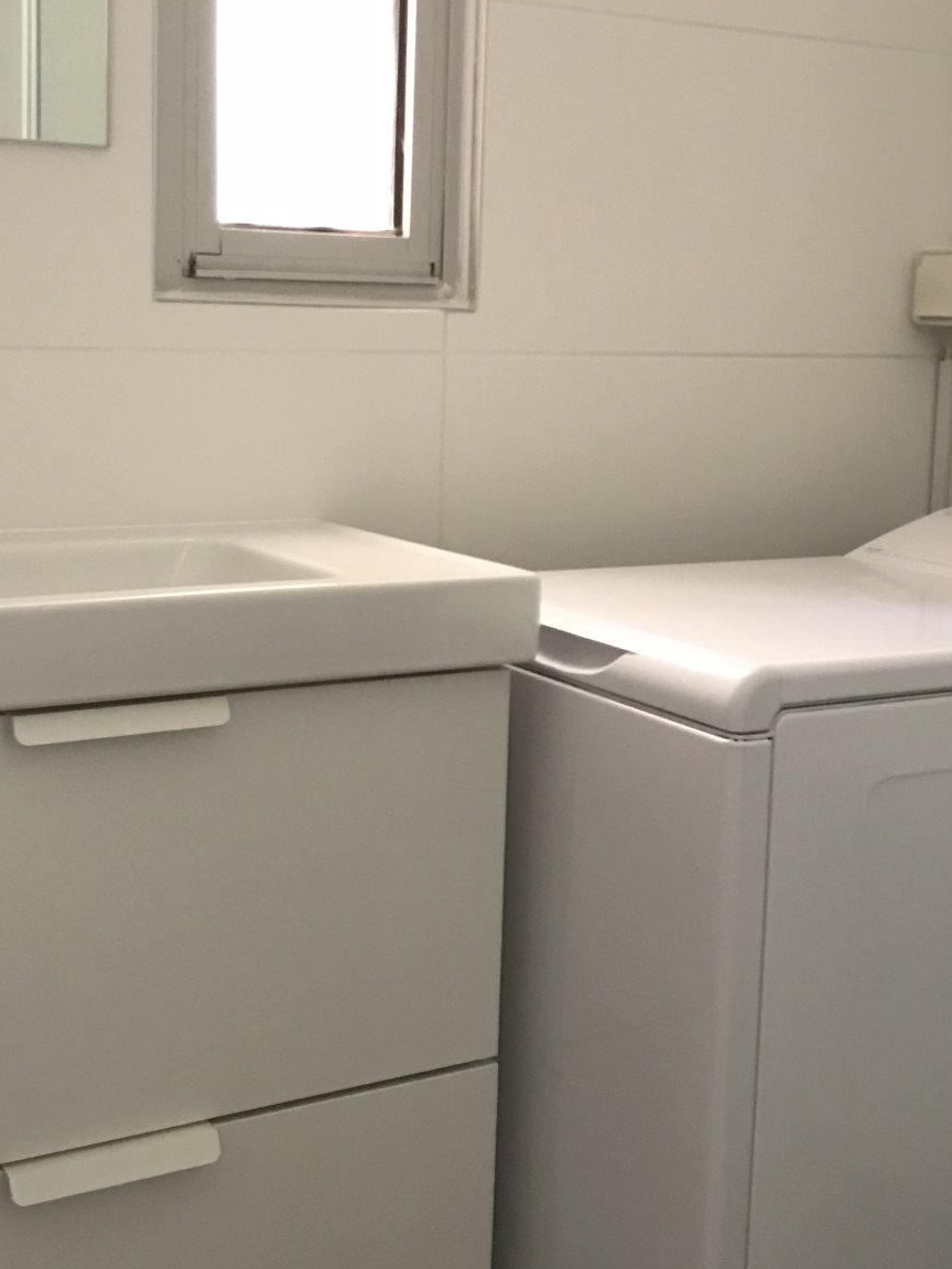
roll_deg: -1.9
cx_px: 390
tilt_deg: -6.8
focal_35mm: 49
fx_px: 1797
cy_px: 525
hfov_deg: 29.6
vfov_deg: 38.8
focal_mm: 3.99
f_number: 1.8
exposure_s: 1/11
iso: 100
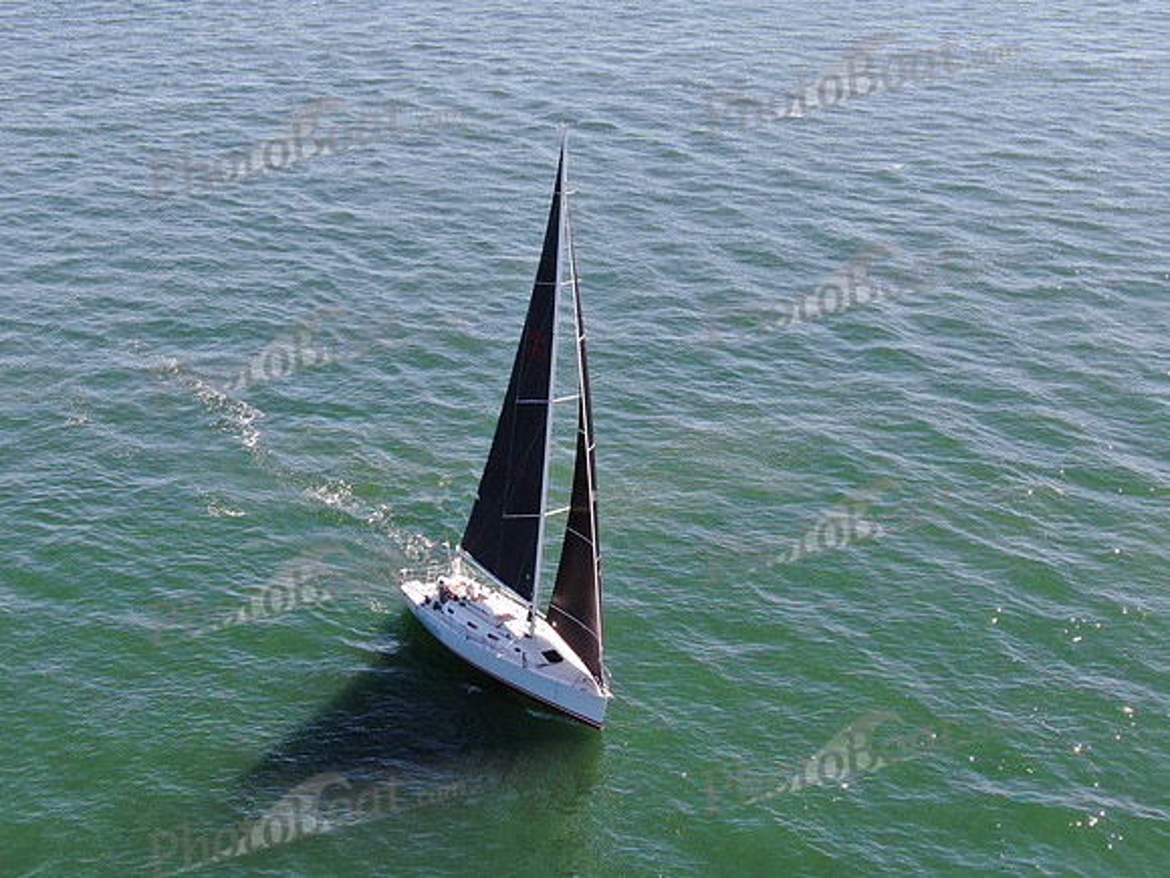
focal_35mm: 48
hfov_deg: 39.7
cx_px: 585
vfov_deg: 30.3
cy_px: 439
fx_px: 1622
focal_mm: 8.6
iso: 100
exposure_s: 1/320
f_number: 3.8
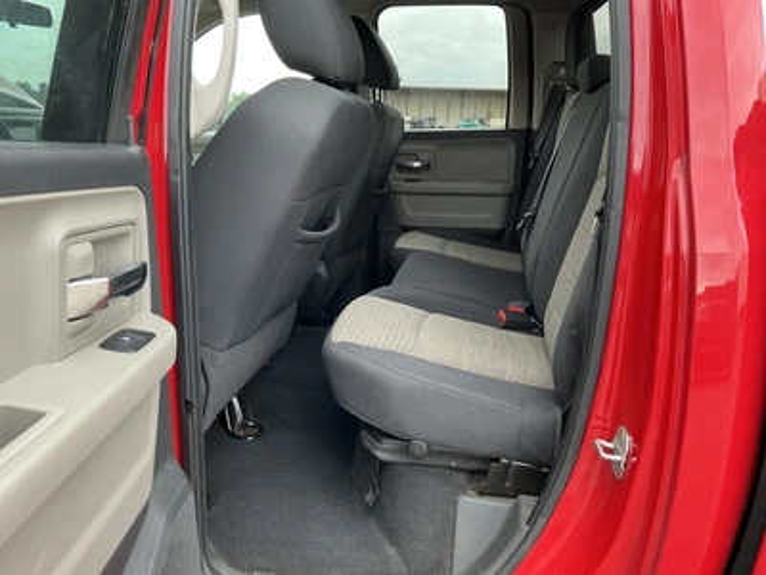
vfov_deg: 49.7
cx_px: 383
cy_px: 288
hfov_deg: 63.4
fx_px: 620
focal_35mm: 28
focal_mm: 3
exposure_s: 1/122
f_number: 1.8
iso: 64
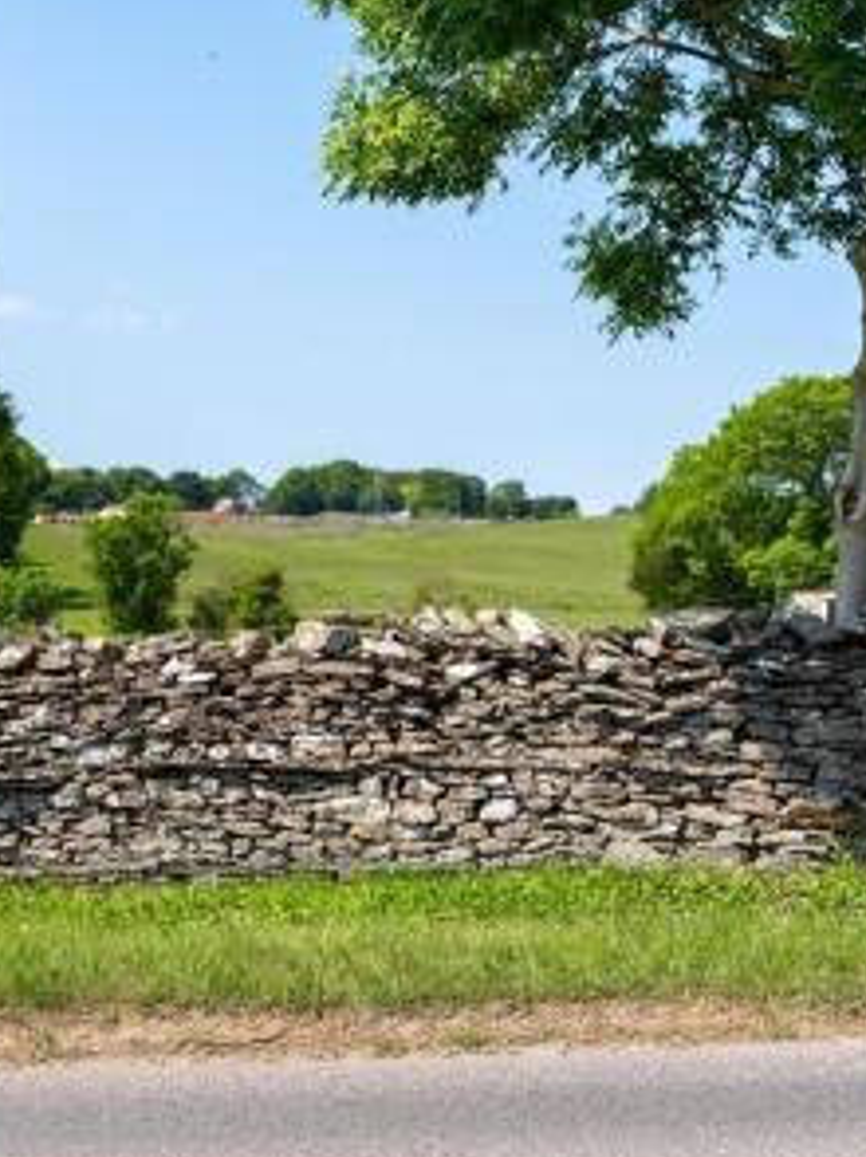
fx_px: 2171
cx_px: 217
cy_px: 671
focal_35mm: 65
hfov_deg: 22.3
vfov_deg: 29.8
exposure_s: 1/3200
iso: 250
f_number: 2.8
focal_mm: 35
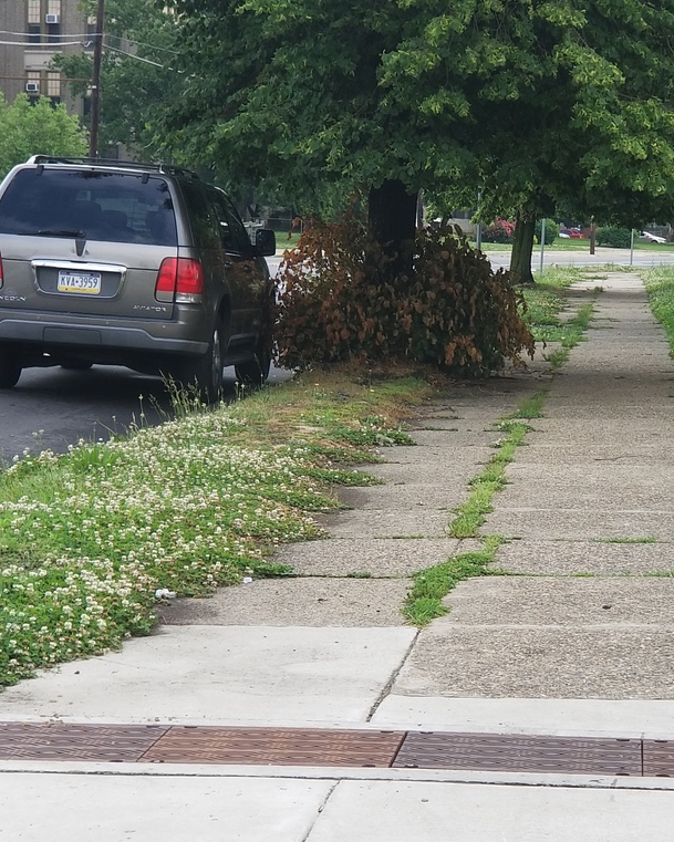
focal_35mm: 80
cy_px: 474
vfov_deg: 23.8
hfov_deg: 19.1
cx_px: 491
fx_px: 1994
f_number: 2.4
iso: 25
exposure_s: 1/273
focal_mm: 6
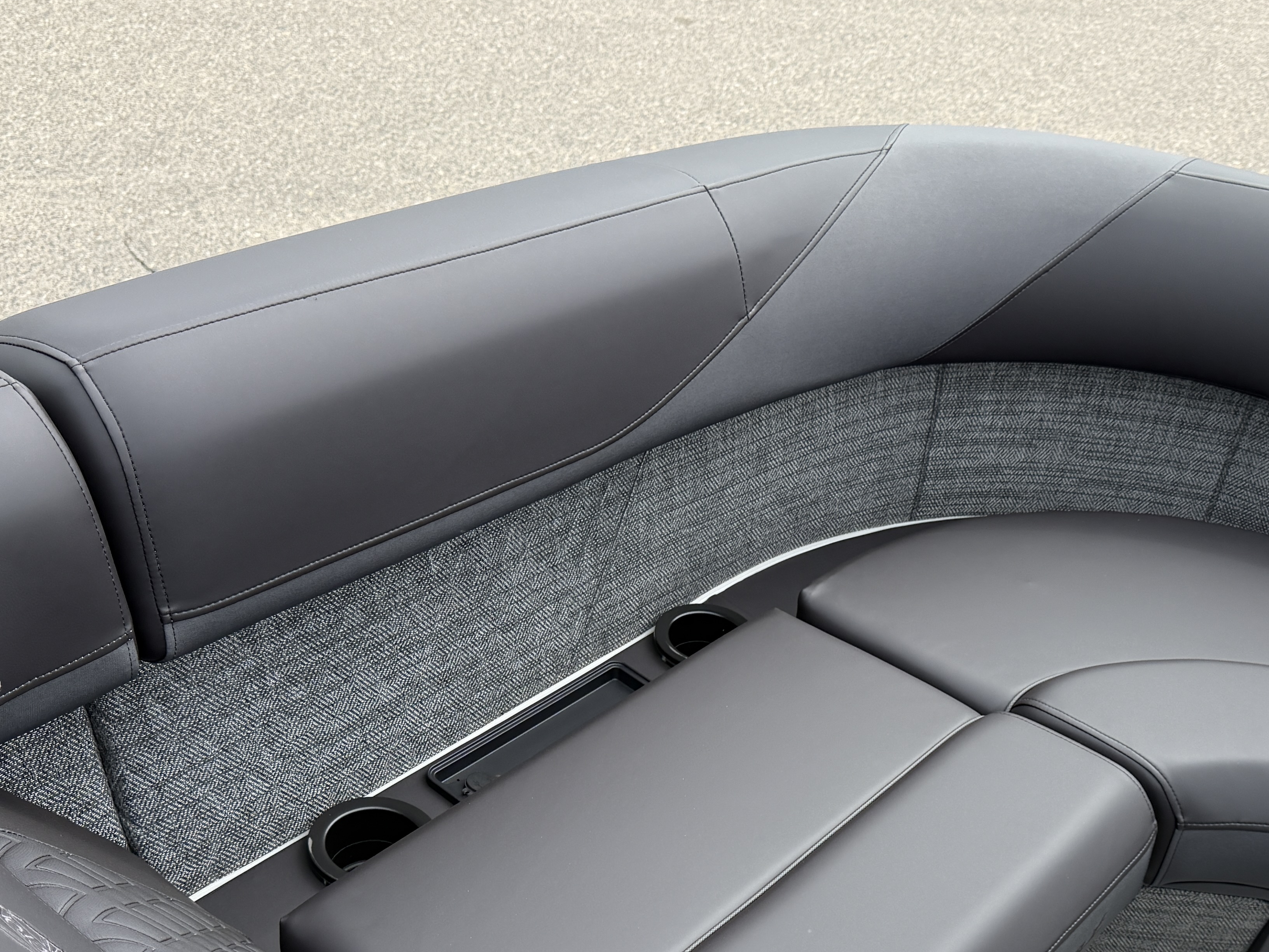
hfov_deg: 44.5
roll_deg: -5.5
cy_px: 796
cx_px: 787
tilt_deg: -37.1
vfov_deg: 33.1
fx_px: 1540
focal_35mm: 42
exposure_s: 1/2110
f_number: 1.78
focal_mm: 6.76
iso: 100
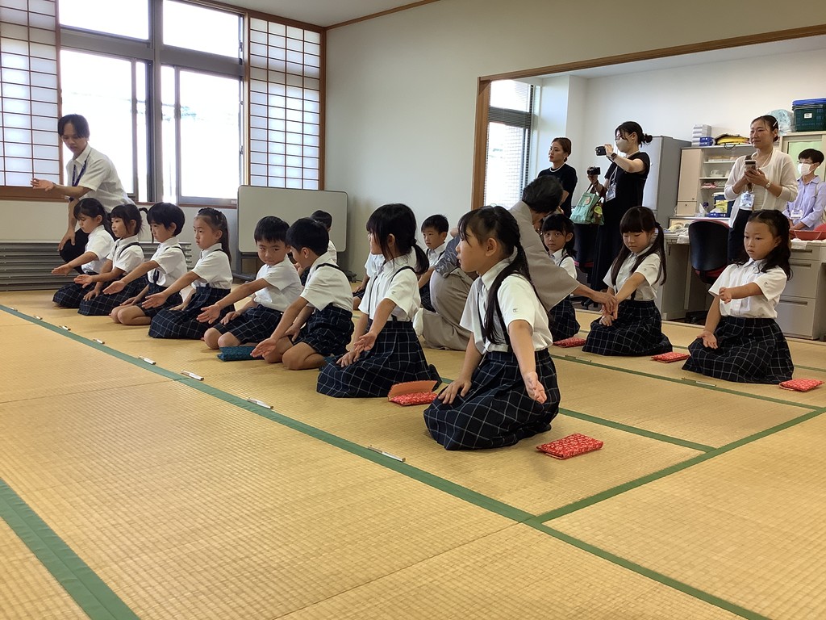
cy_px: 310
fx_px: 740
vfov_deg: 45.4
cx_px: 413
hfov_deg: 58.4
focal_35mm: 31
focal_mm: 3.3
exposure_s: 1/60
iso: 64
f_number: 2.4
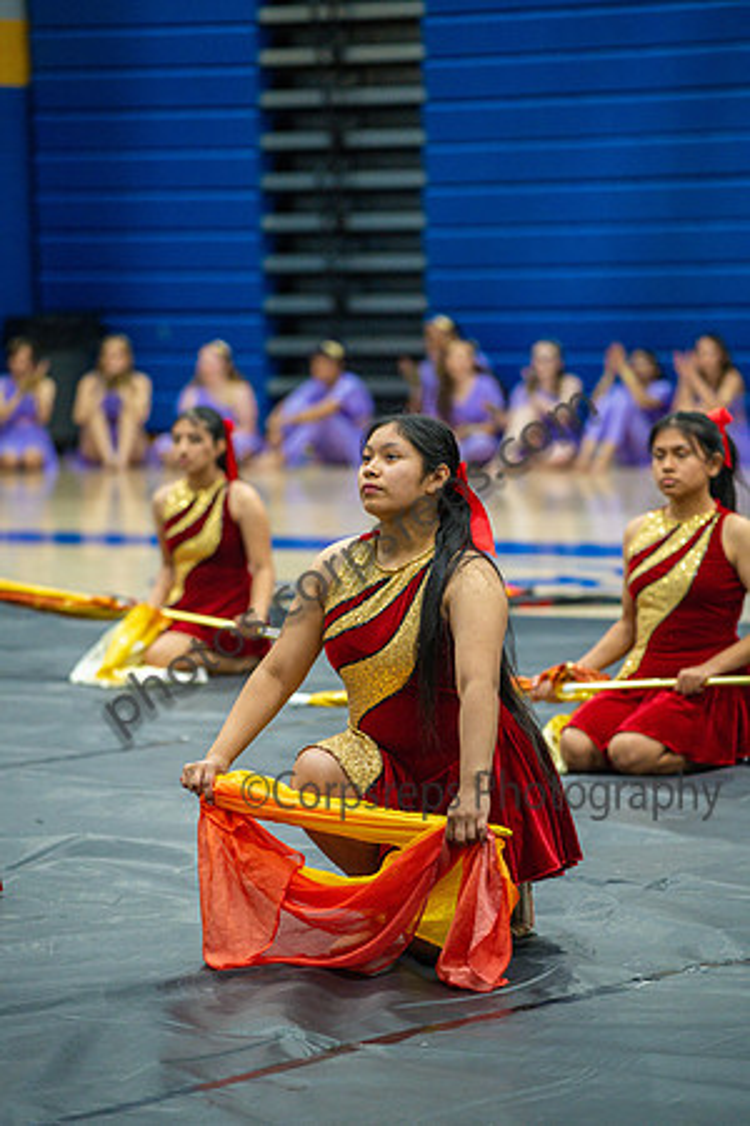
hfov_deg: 8.3
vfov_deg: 12.5
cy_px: 563
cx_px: 375
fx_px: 5156
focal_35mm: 165
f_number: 4
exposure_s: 1/500
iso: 6400
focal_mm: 165
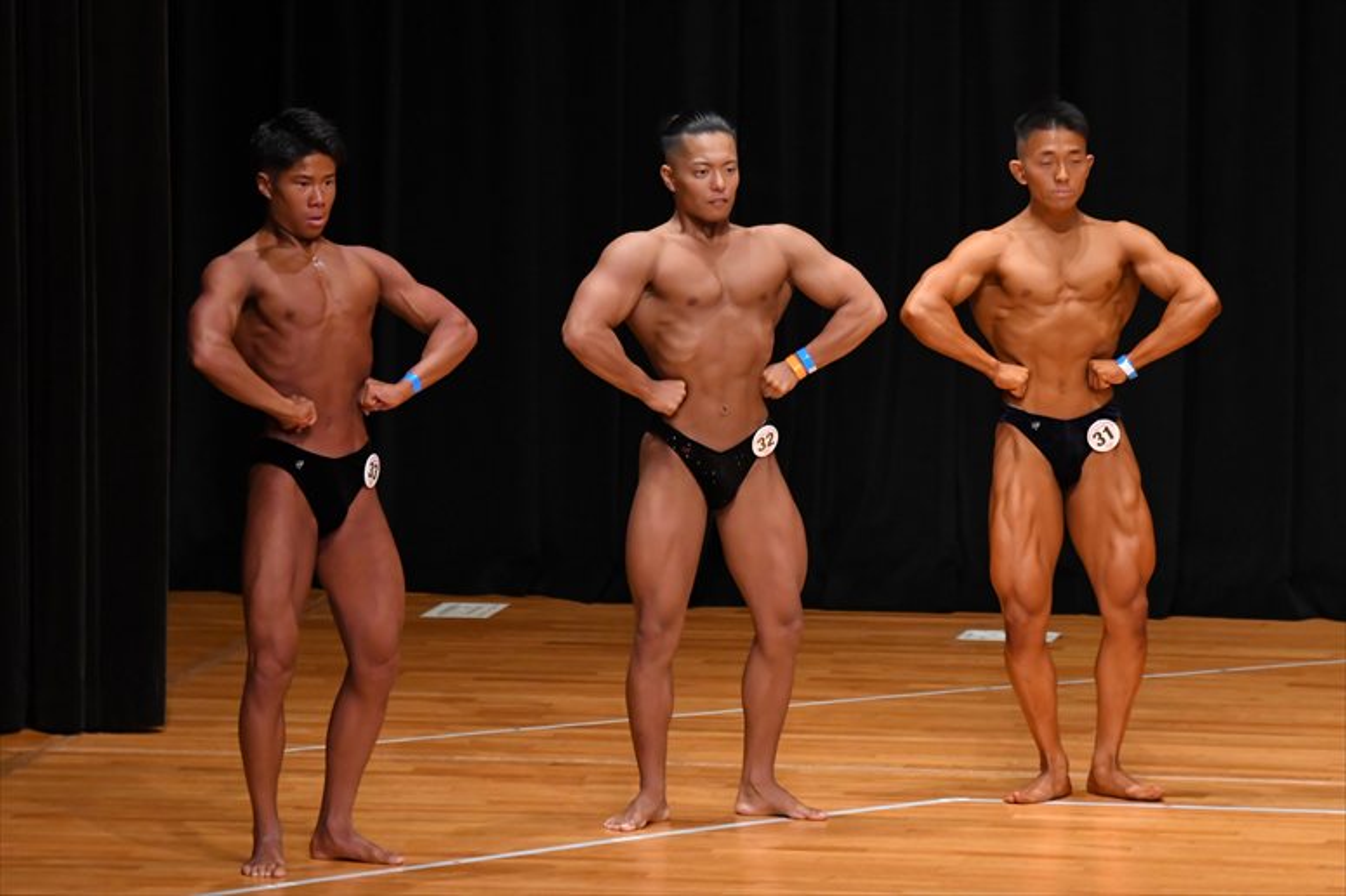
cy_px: 448
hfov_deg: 7.6
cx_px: 673
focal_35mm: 270
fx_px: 10090
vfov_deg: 5.1
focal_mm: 180
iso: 4000
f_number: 5.6
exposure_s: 1/400
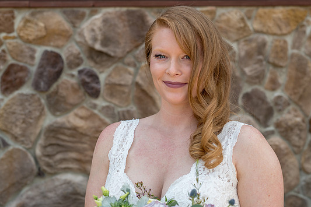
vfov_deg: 20.3
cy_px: 82
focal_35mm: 67
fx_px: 579
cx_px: 183
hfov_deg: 30.0
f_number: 4.5
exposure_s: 1/320
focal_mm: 50
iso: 100
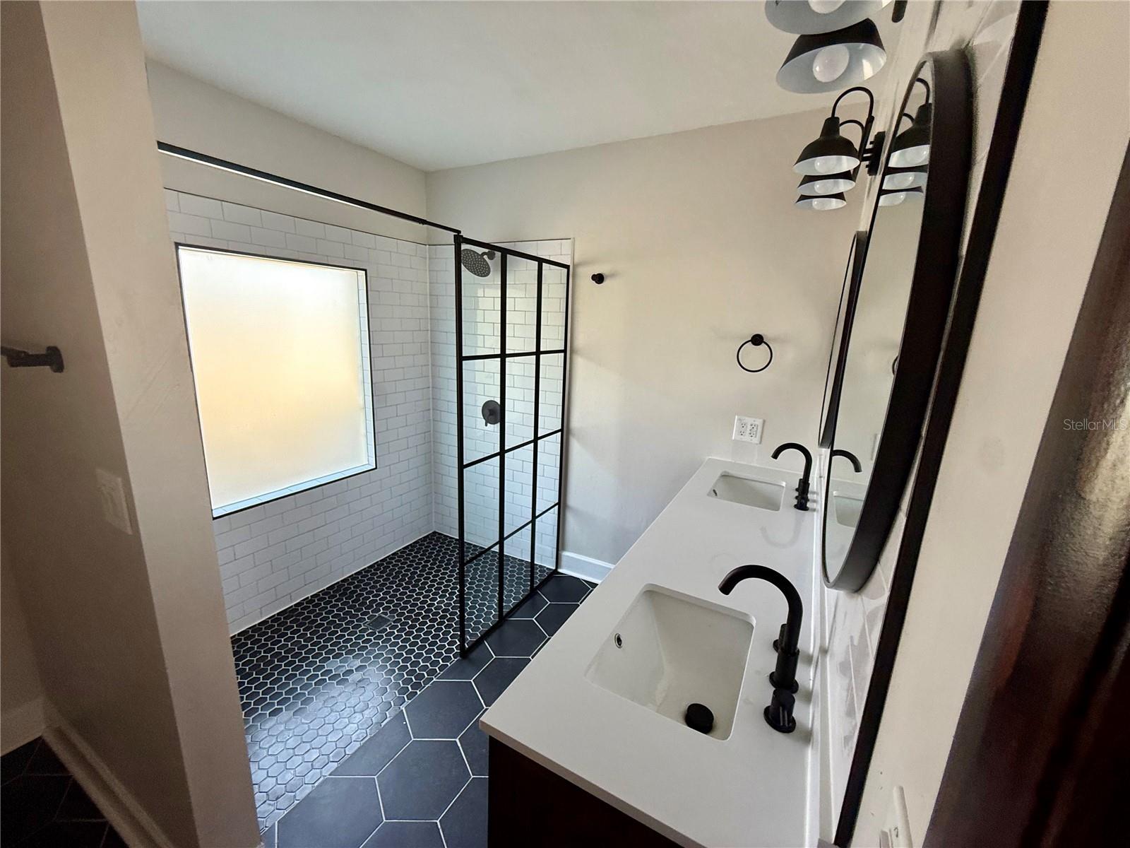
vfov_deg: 85.7
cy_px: 424
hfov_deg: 102.1
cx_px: 565
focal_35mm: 14
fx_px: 457
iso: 125
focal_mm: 2.22
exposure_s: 1/99
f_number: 2.2
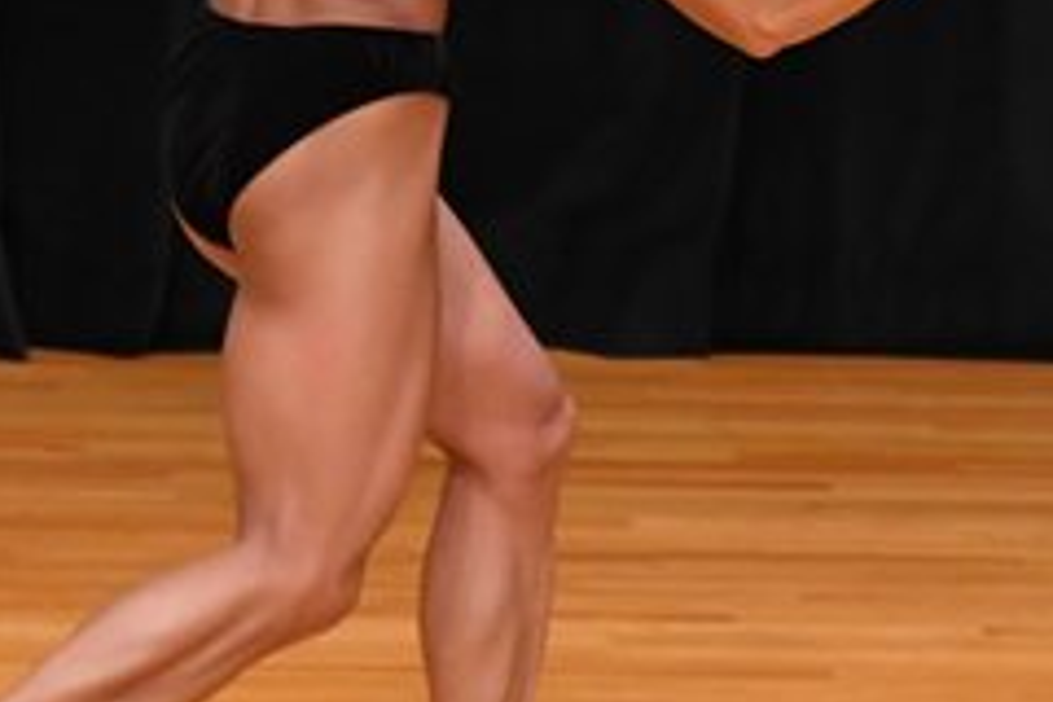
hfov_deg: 2.2
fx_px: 26937
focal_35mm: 921
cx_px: 621
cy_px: -18
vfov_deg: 1.5
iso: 3200
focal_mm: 190
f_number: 5.6
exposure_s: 1/400
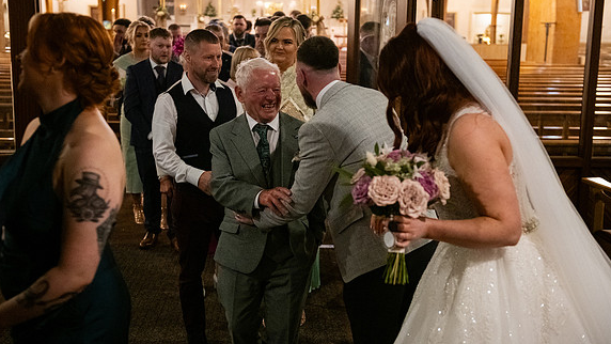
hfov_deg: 40.6
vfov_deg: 23.5
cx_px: 303
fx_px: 826
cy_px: 167
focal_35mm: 51
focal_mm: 48
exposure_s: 1/160
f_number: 3.5
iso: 2500
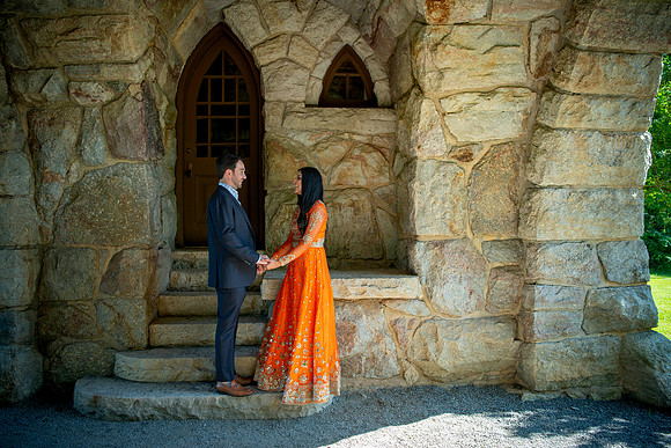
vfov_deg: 51.0
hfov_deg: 71.1
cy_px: 221
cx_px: 334
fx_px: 470
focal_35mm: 25
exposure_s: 1/320
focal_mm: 24
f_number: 2.8
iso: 160
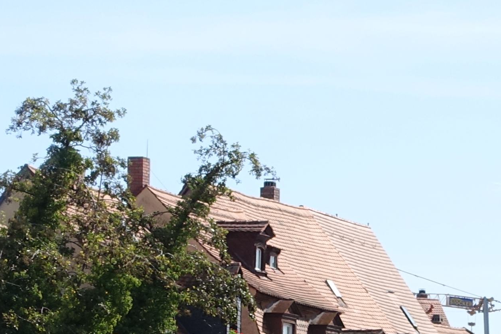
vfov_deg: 4.4
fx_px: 4244
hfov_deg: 6.6
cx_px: 922
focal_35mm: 305
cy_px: 670
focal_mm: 25.7
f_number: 5.6
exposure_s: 1/400
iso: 125
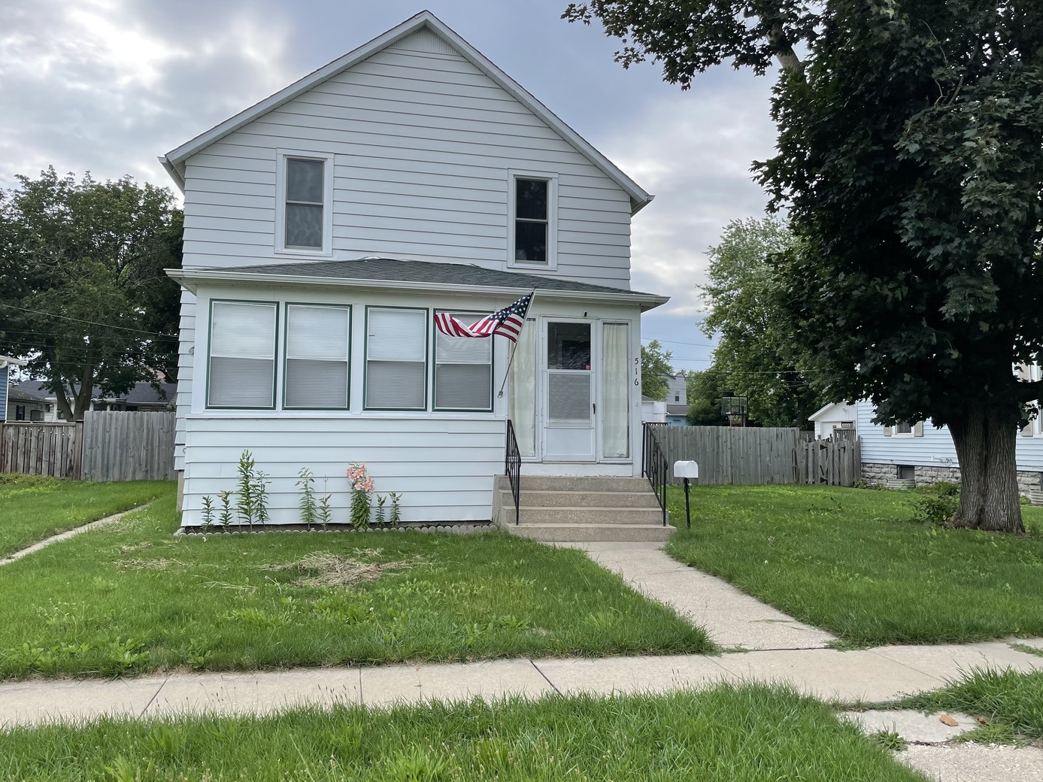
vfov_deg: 51.3
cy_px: 381
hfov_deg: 65.3
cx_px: 532
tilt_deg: +4.4
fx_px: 813
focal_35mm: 27
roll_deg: -1.0
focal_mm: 4.2
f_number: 1.6
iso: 32
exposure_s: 1/2132
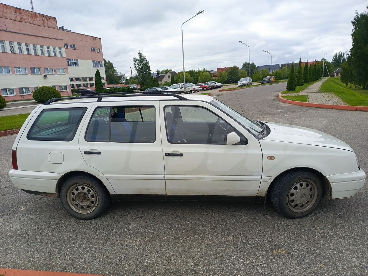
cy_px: 138
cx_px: 184
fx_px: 245
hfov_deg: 73.9
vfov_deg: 58.9
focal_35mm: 23
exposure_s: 1/200
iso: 77
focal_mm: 5.25
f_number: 1.75
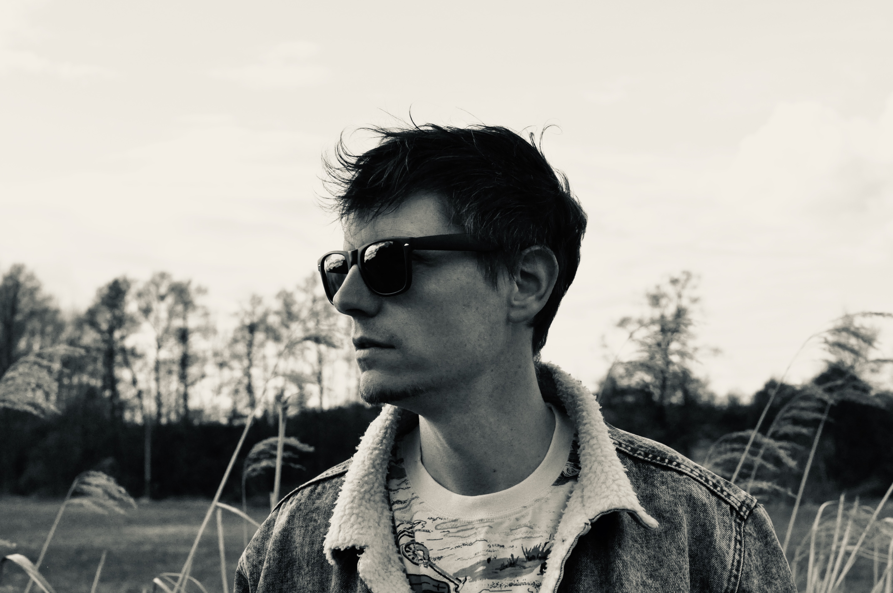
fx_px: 1301
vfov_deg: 25.7
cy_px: 296
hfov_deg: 37.9
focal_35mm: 52
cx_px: 446
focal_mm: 35
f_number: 6.3
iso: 2000
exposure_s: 1/4000
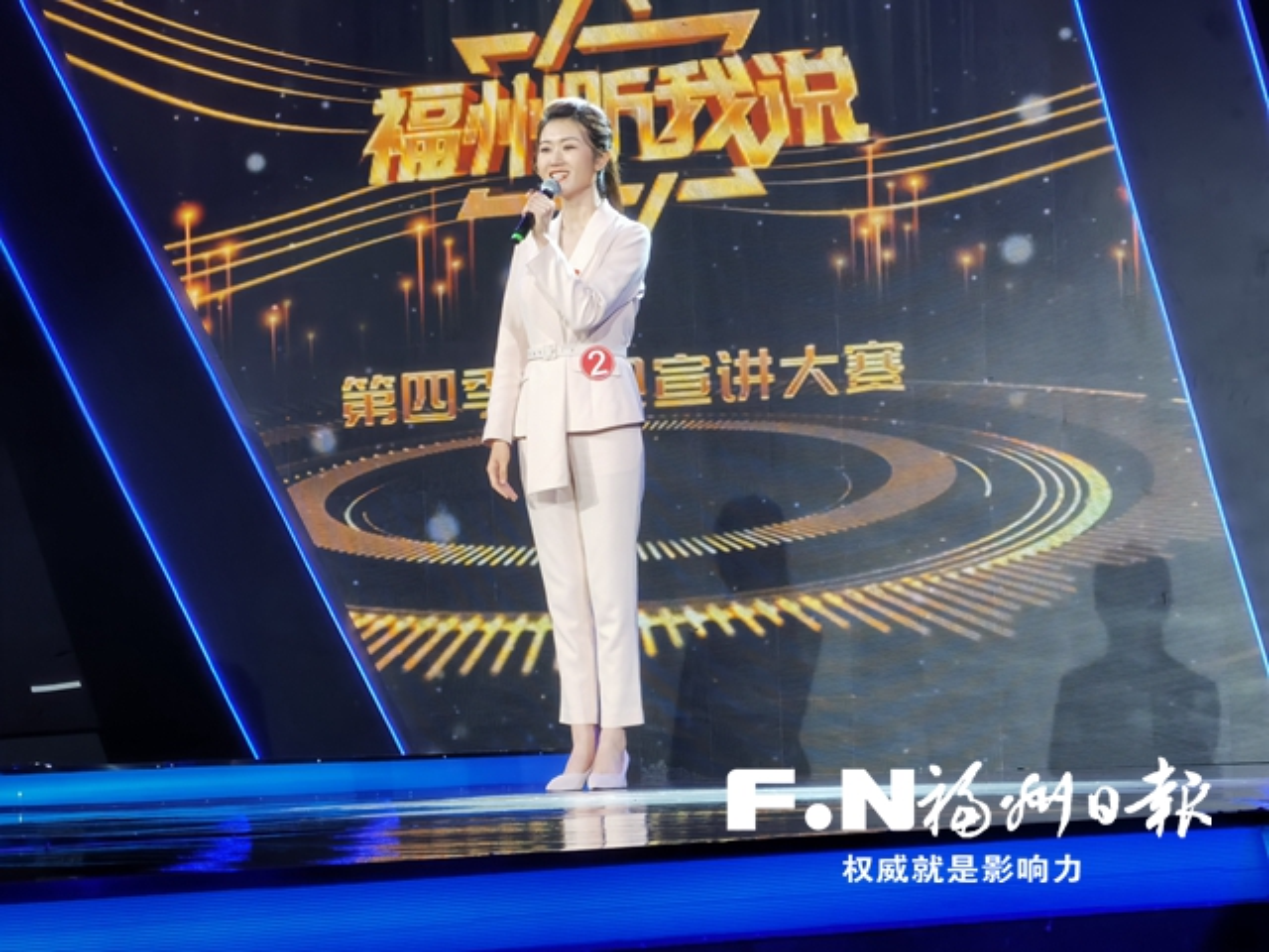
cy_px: 476
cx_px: 634
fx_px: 5242
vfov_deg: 10.4
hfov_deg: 13.8
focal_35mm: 143
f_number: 2.4
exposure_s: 1/100
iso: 100
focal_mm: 7.48
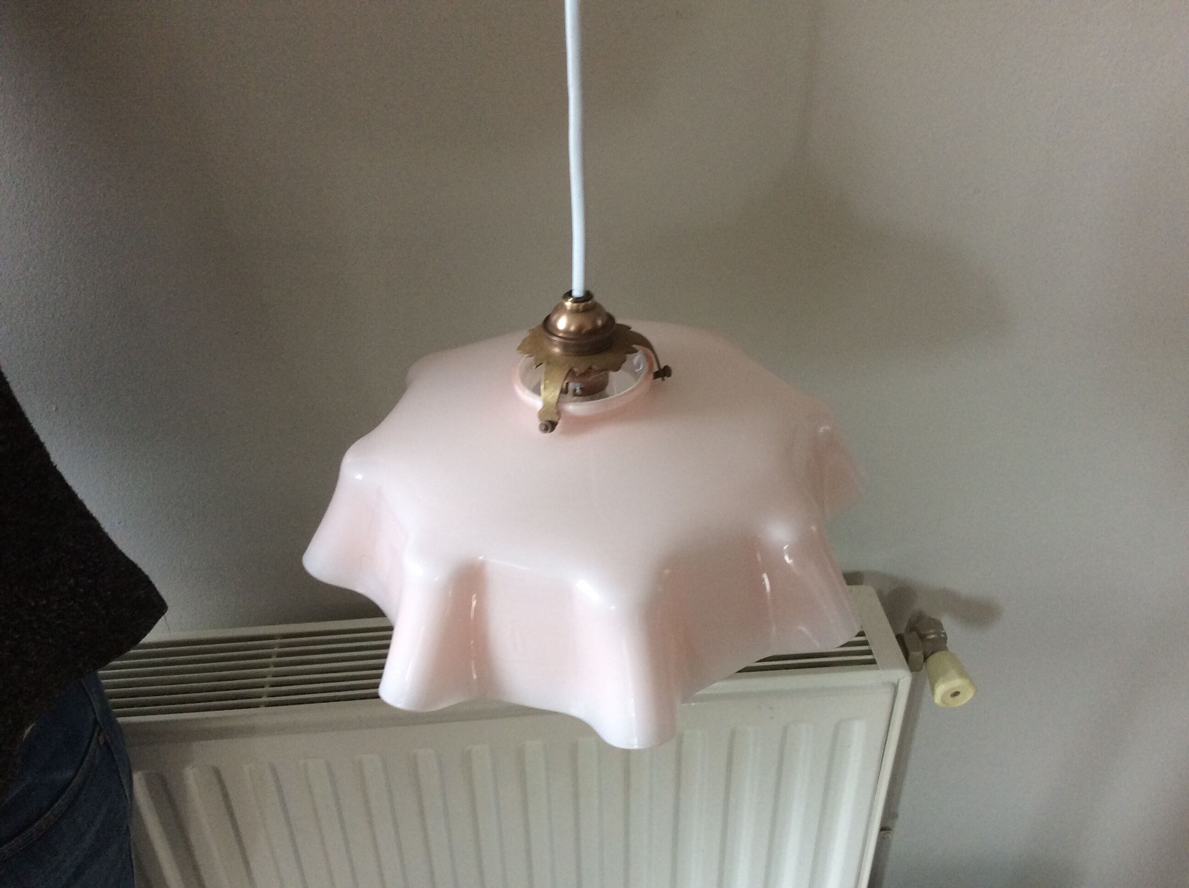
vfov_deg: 44.1
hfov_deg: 56.9
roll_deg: +3.0
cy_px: 444
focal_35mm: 32
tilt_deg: -34.3
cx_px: 594
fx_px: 1098
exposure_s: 1/25
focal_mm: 3.3
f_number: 2.4
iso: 80
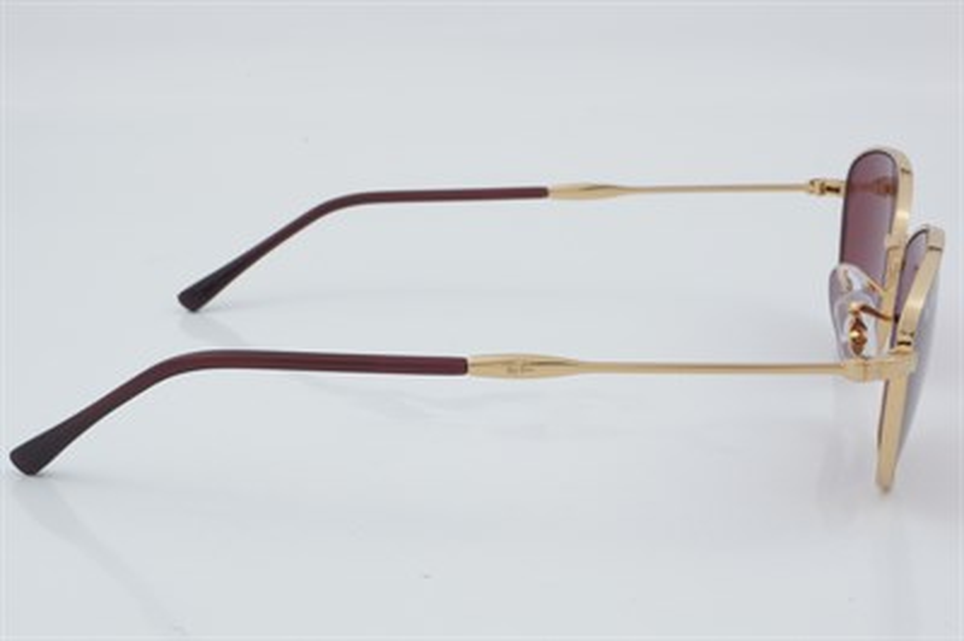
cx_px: 482
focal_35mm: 75
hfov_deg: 27.0
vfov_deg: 18.2
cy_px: 320
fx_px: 2007
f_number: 29
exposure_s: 1/4
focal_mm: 50
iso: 100
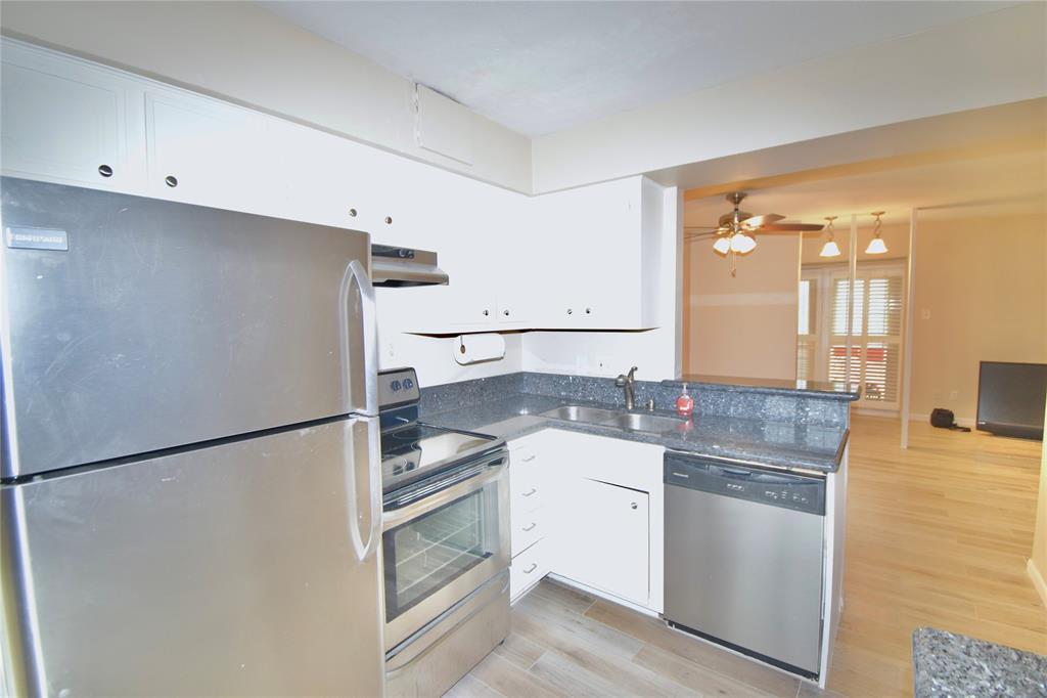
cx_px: 524
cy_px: 349
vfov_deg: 77.3
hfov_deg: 100.4
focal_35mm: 15
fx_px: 436
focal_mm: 10
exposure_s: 1/30
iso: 1250
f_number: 4.5
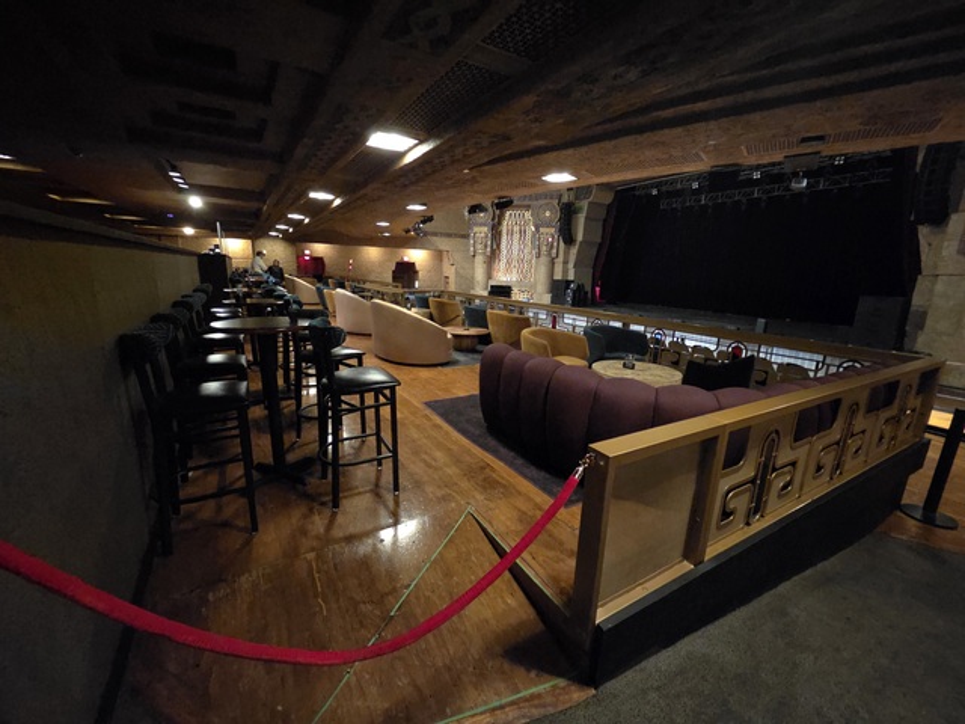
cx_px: 482
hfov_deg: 106.2
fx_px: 362
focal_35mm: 13
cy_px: 362
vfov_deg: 89.9
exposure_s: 1/20
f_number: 2.2
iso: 4000
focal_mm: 2.2
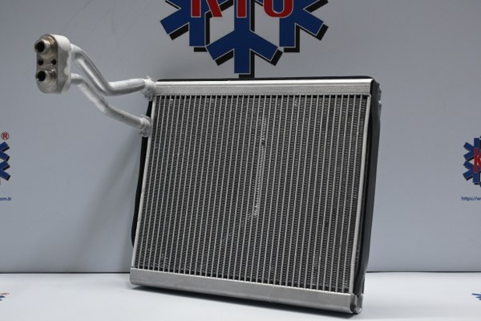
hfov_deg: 35.1
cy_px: 160
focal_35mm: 57
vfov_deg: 23.8
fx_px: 762
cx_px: 240
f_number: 5.6
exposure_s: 1/60
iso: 900
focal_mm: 38
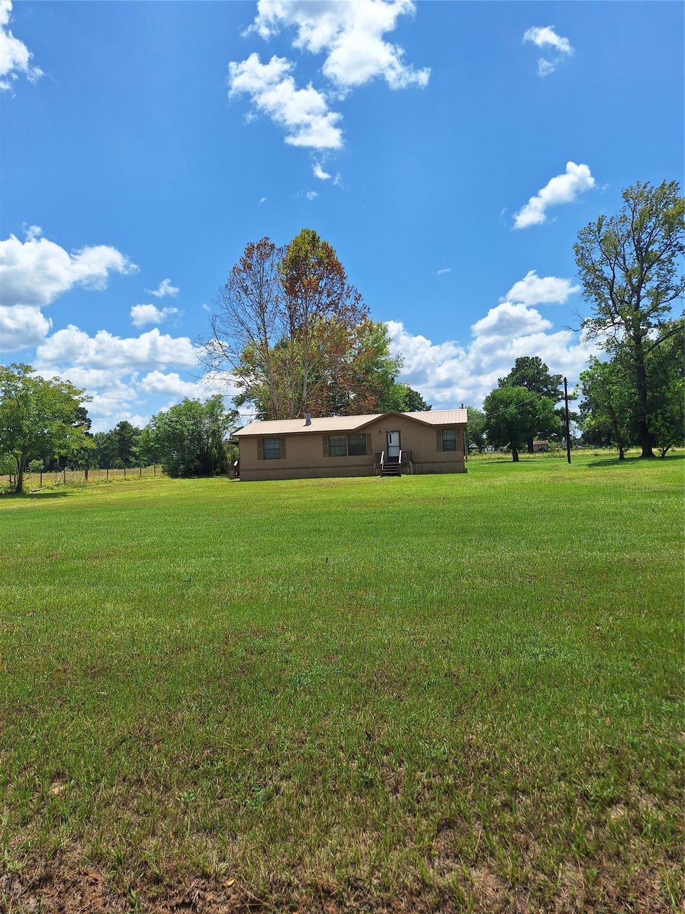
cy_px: 457
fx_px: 607
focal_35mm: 23
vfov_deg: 73.9
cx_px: 342
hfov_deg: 58.9
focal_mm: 5.54
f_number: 1.8
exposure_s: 1/4505
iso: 40
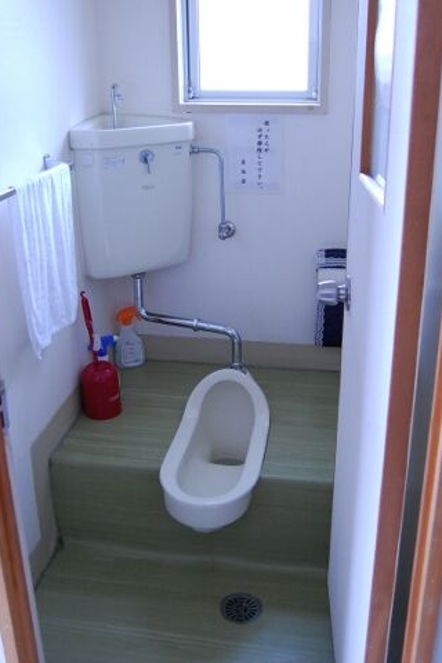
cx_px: 232
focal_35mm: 36
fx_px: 663
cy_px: 285
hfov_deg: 36.9
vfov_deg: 53.0
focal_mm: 18
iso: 800
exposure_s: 1/60
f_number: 4
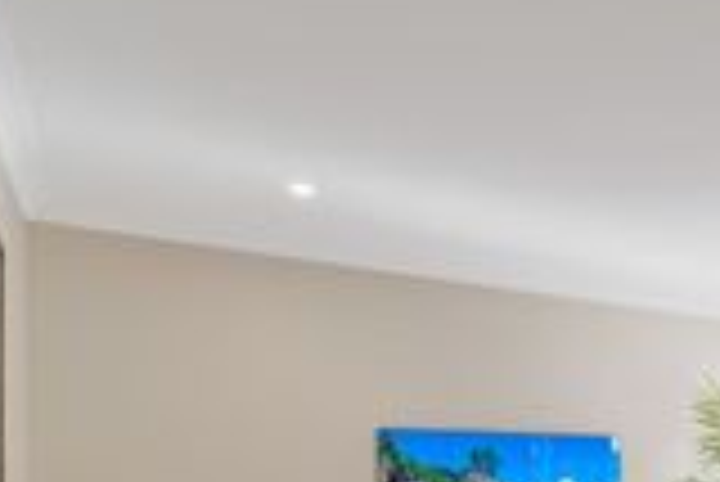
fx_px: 821
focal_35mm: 41
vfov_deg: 30.2
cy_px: 493
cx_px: 855
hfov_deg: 36.8
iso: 400
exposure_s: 1/13
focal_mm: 14
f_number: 14
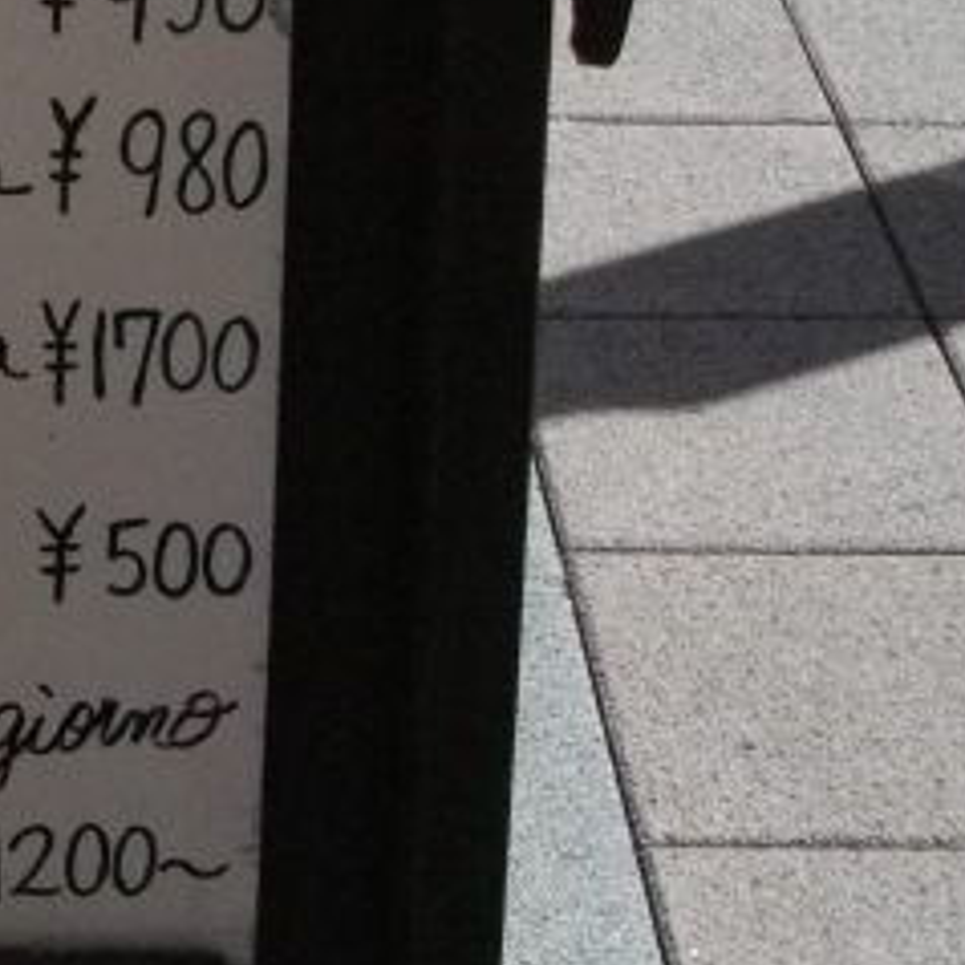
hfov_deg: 14.0
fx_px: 3722
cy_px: 454
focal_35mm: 118
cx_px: -405
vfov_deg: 14.8
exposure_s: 1/500
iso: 200
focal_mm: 5.7
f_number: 8.8
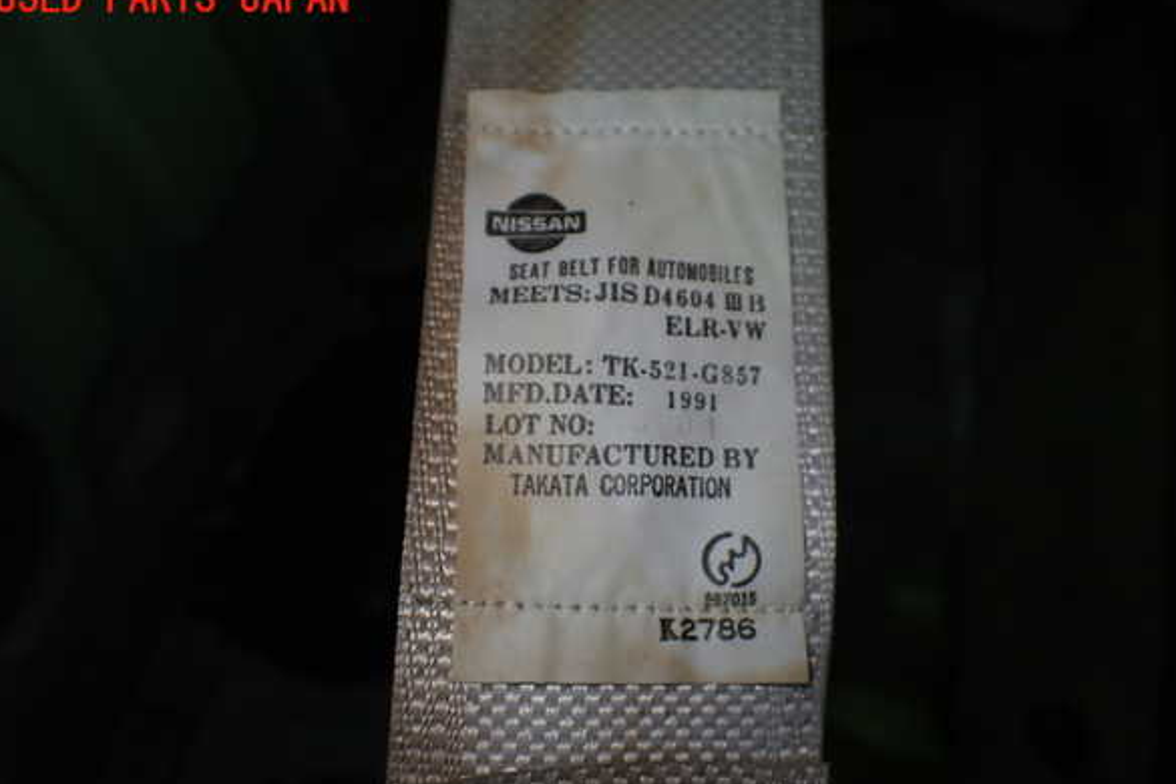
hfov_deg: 58.7
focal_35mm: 32
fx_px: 1045
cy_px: 426
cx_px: 587
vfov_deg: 41.1
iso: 160
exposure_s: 1/125
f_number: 2.3
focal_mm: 5.4
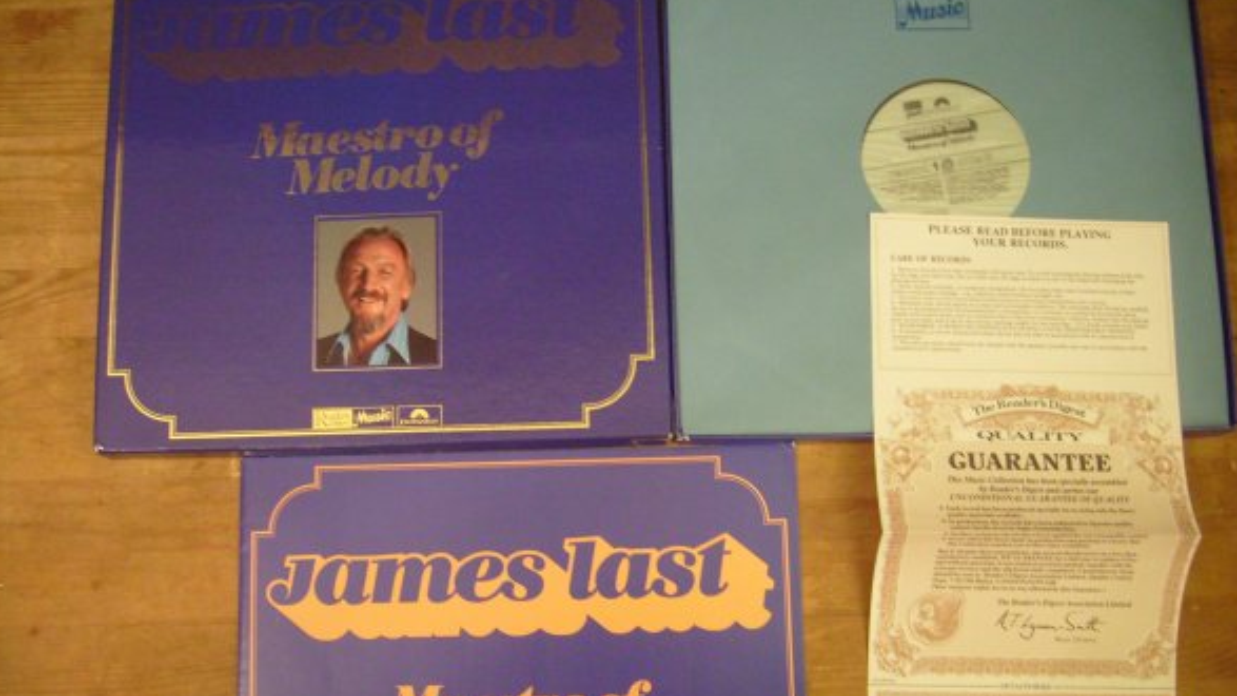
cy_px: 426
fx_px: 1279
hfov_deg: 51.6
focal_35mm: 39
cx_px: 622
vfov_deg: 30.3
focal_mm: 5.8
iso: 200
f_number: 2.8
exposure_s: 1/6
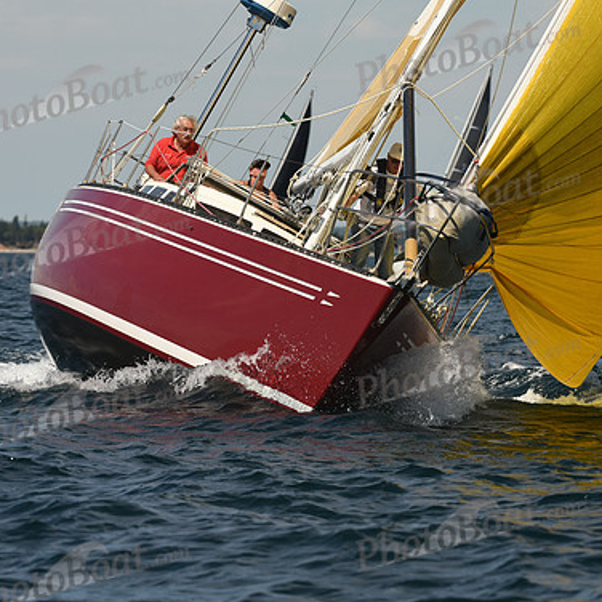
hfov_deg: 5.3
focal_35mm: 328
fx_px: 6454
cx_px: 274
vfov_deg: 5.3
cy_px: 307
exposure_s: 1/1000
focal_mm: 250
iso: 250
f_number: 6.3
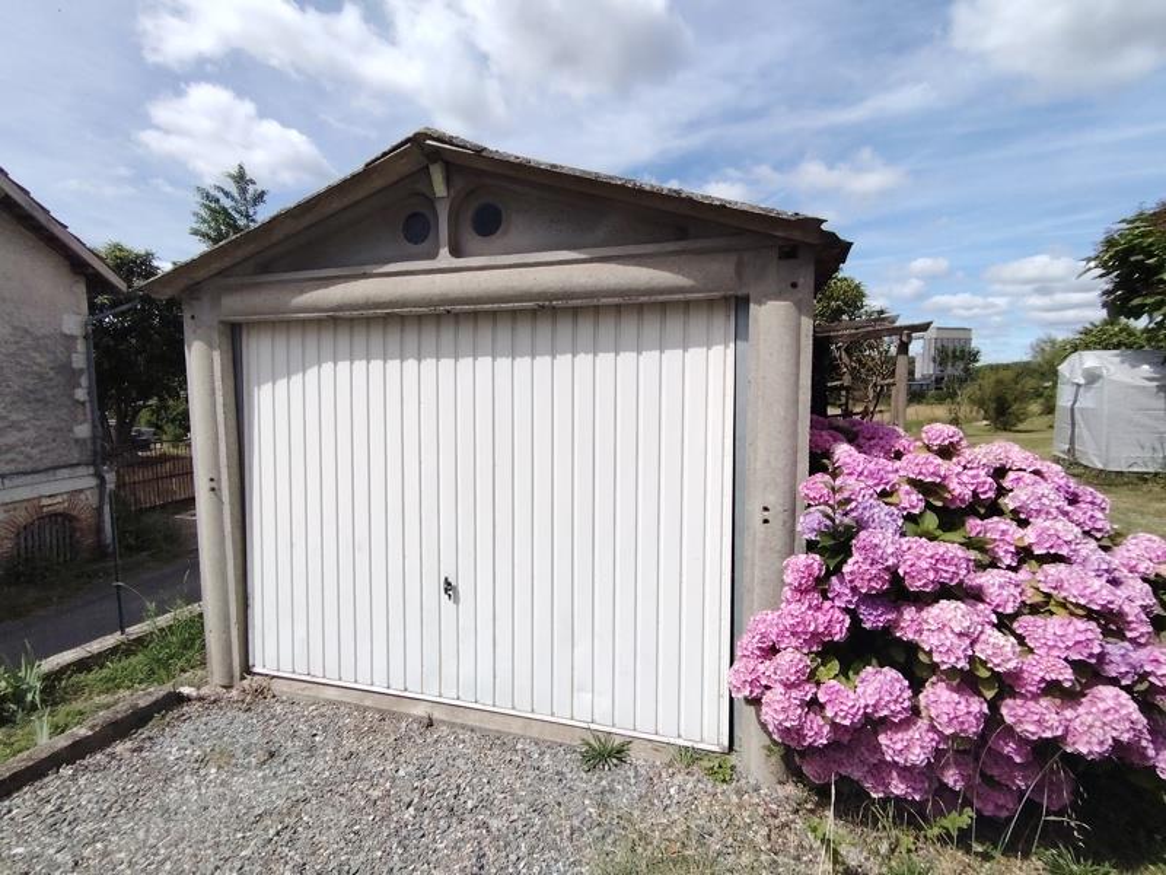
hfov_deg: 91.0
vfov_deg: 74.7
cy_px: 438
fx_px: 573
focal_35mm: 17
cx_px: 583
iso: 100
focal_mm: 1.43
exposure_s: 1/1301
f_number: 2.2
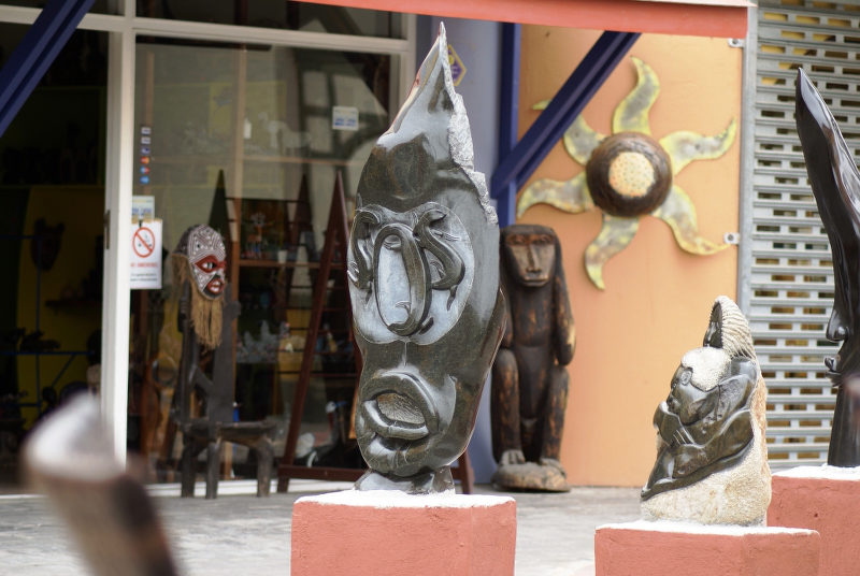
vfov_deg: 8.7
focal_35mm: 158
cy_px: 288
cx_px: 430
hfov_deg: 13.0
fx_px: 3768
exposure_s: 1/250
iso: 100
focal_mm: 105
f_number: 4.5
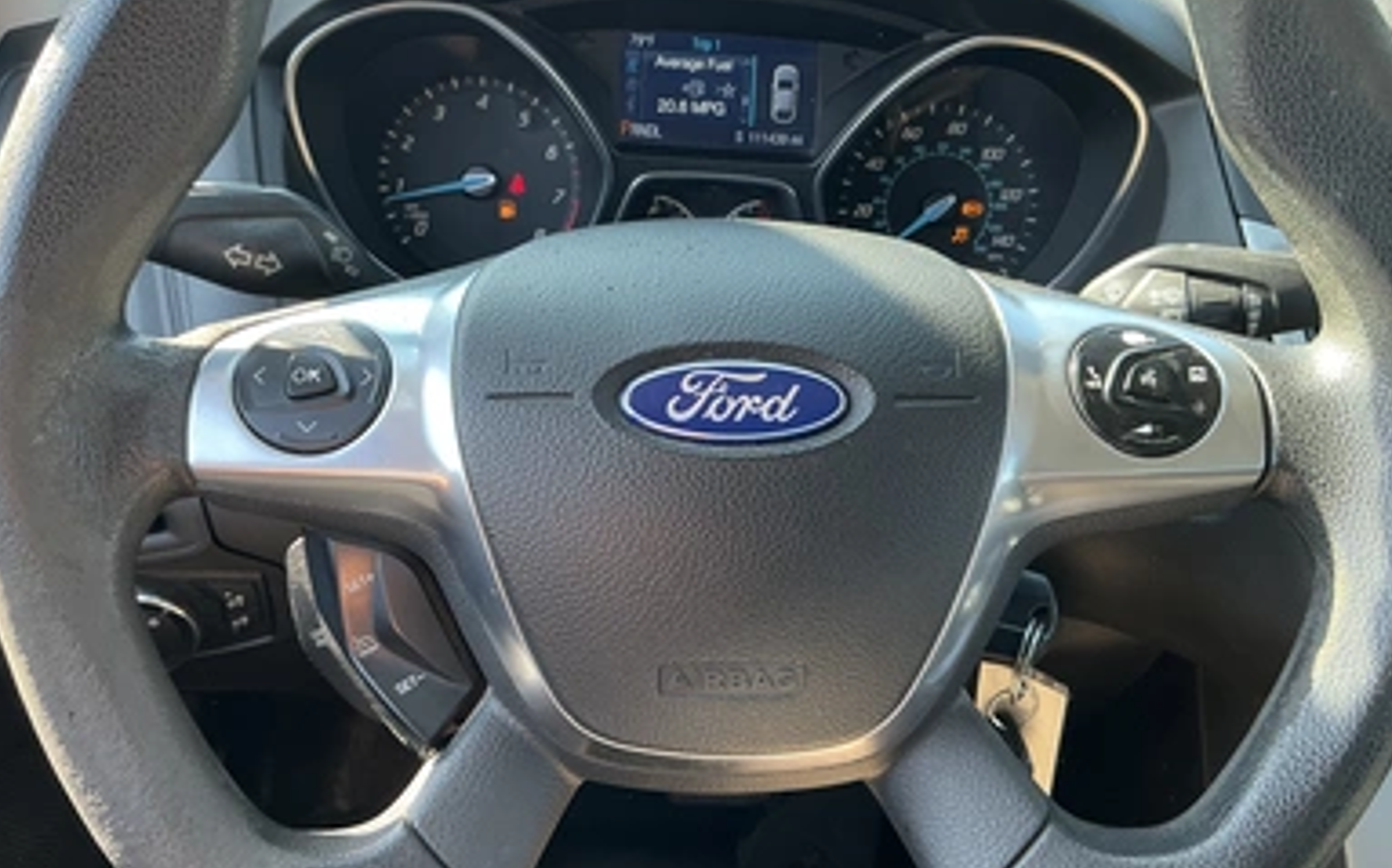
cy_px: 432
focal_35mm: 31
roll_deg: -2.6
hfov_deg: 61.3
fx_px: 1176
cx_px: 698
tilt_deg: -26.0
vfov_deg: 40.6
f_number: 1.8
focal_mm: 3
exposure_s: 1/122
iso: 64
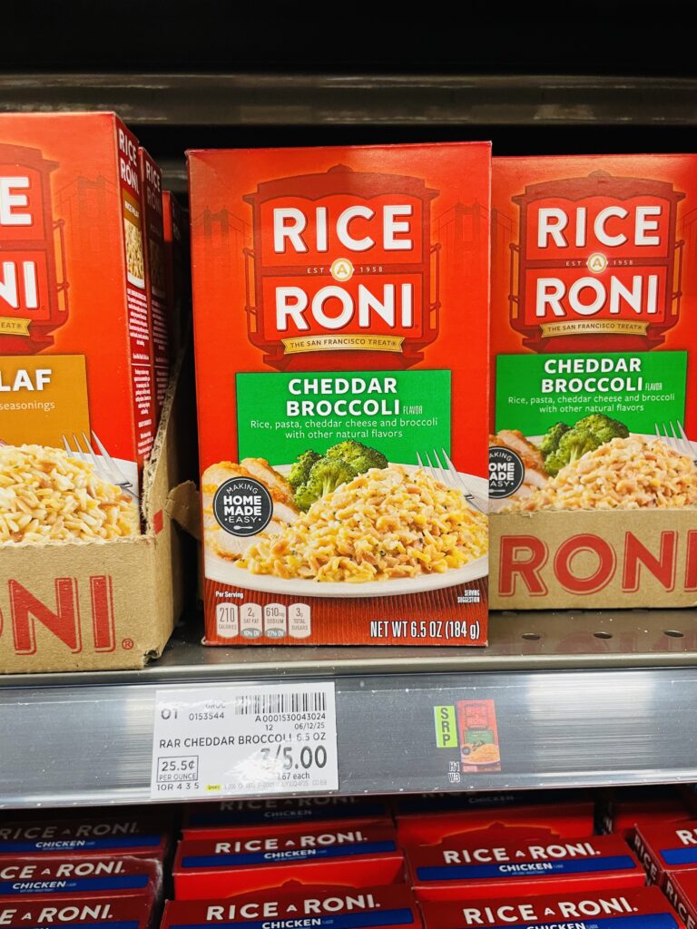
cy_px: 464
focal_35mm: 26
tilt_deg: -8.3
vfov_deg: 67.3
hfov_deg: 53.1
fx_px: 698
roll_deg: +0.9
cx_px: 348
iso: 200
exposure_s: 1/44
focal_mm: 4.2
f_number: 1.6
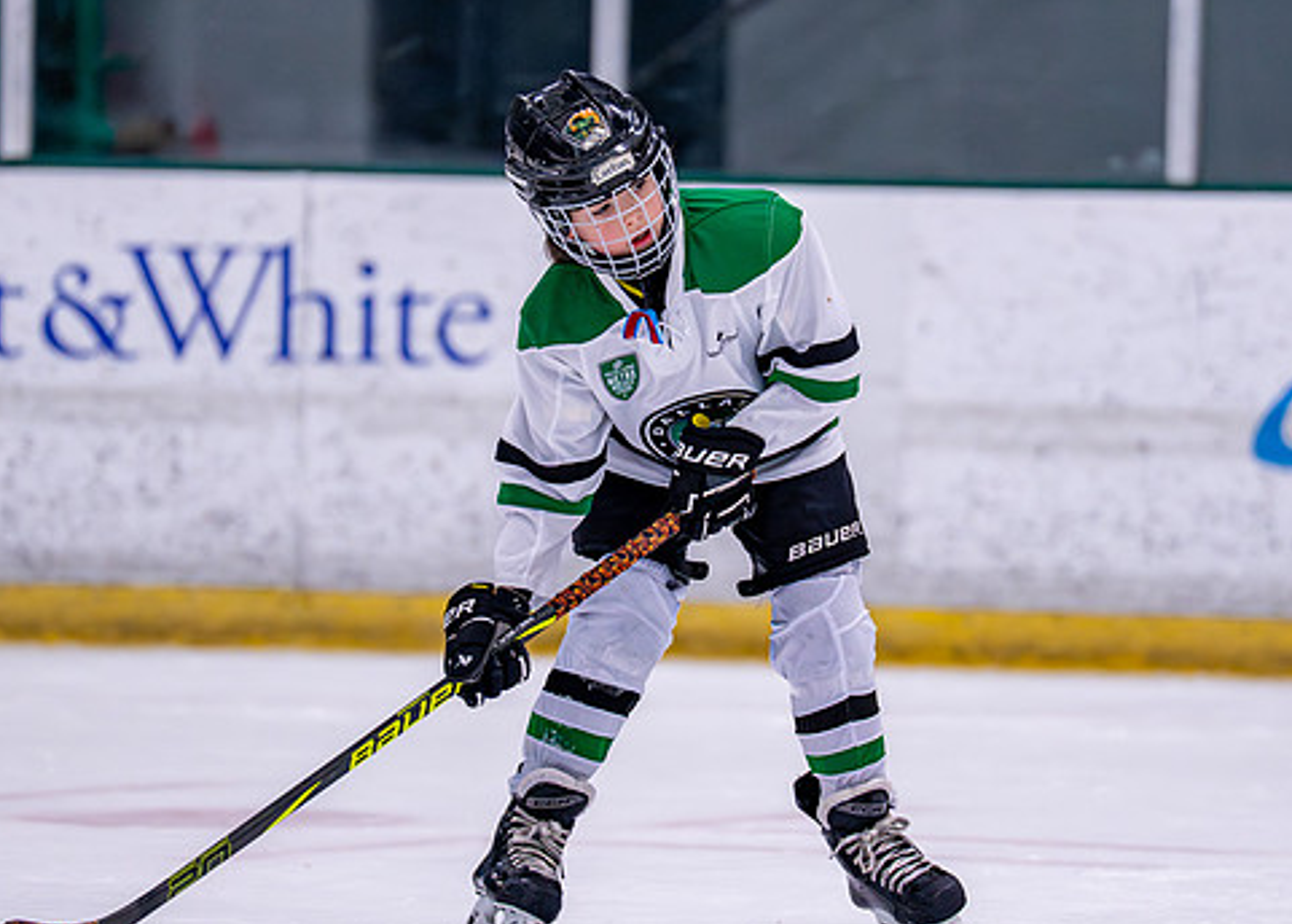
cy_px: 403
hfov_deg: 5.0
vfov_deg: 3.5
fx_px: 14941
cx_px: 673
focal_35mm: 407
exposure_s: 1/1250
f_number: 2.8
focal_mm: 200
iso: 2500
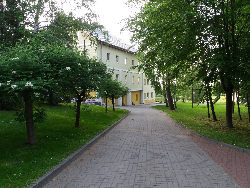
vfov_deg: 49.7
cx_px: 125
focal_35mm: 28
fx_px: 202
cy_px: 94
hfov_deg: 63.4
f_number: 1.9
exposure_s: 1/100
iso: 100
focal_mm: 3.7
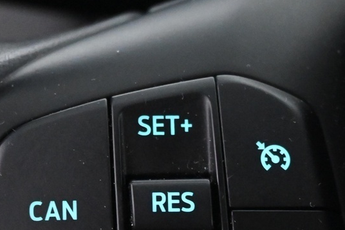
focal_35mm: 125
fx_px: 1195
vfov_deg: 10.8
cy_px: 291
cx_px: 168
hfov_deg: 16.4
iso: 4500
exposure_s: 1/40
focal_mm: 27.5
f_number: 4.5
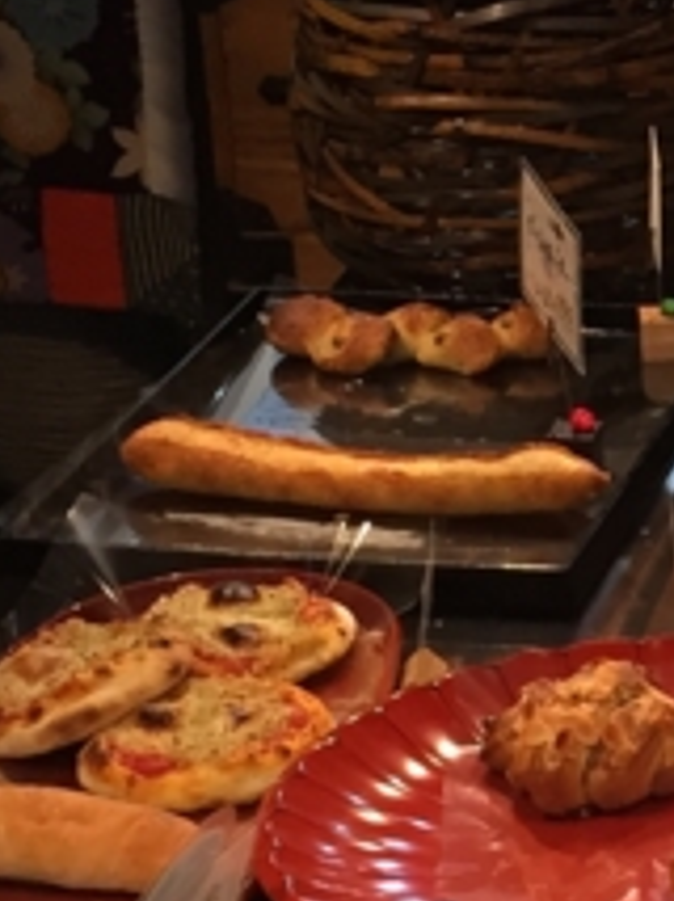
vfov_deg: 14.2
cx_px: 1108
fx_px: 3616
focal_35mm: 139
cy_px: 404
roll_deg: +1.0
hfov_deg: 10.2
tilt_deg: -21.0
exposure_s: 1/30
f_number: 2.2
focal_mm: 4.15
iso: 64
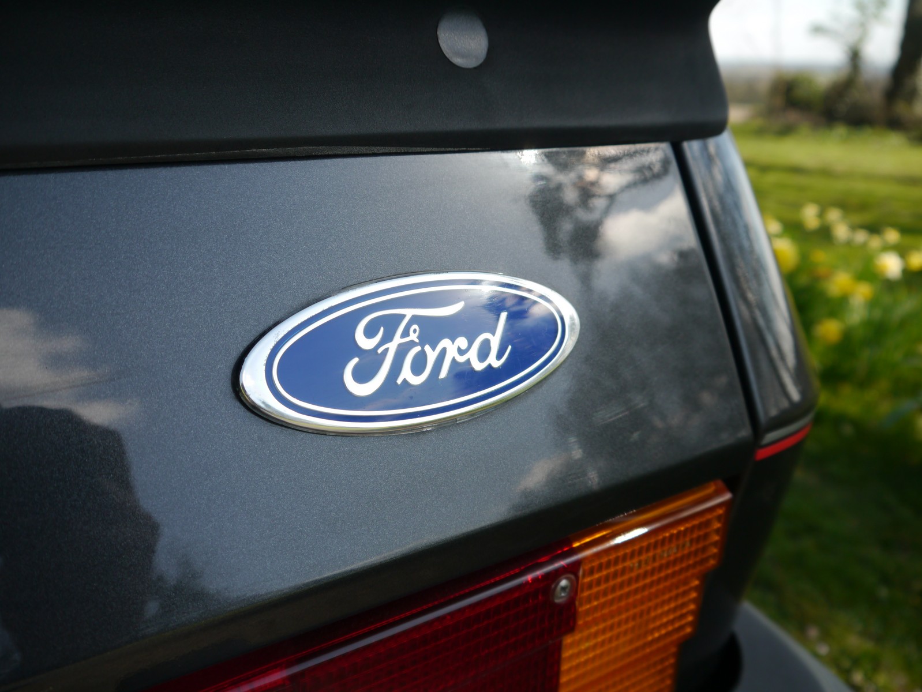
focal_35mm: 32
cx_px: 461
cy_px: 346
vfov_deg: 44.2
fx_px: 853
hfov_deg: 56.8
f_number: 4.5
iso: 160
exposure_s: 1/160
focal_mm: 16
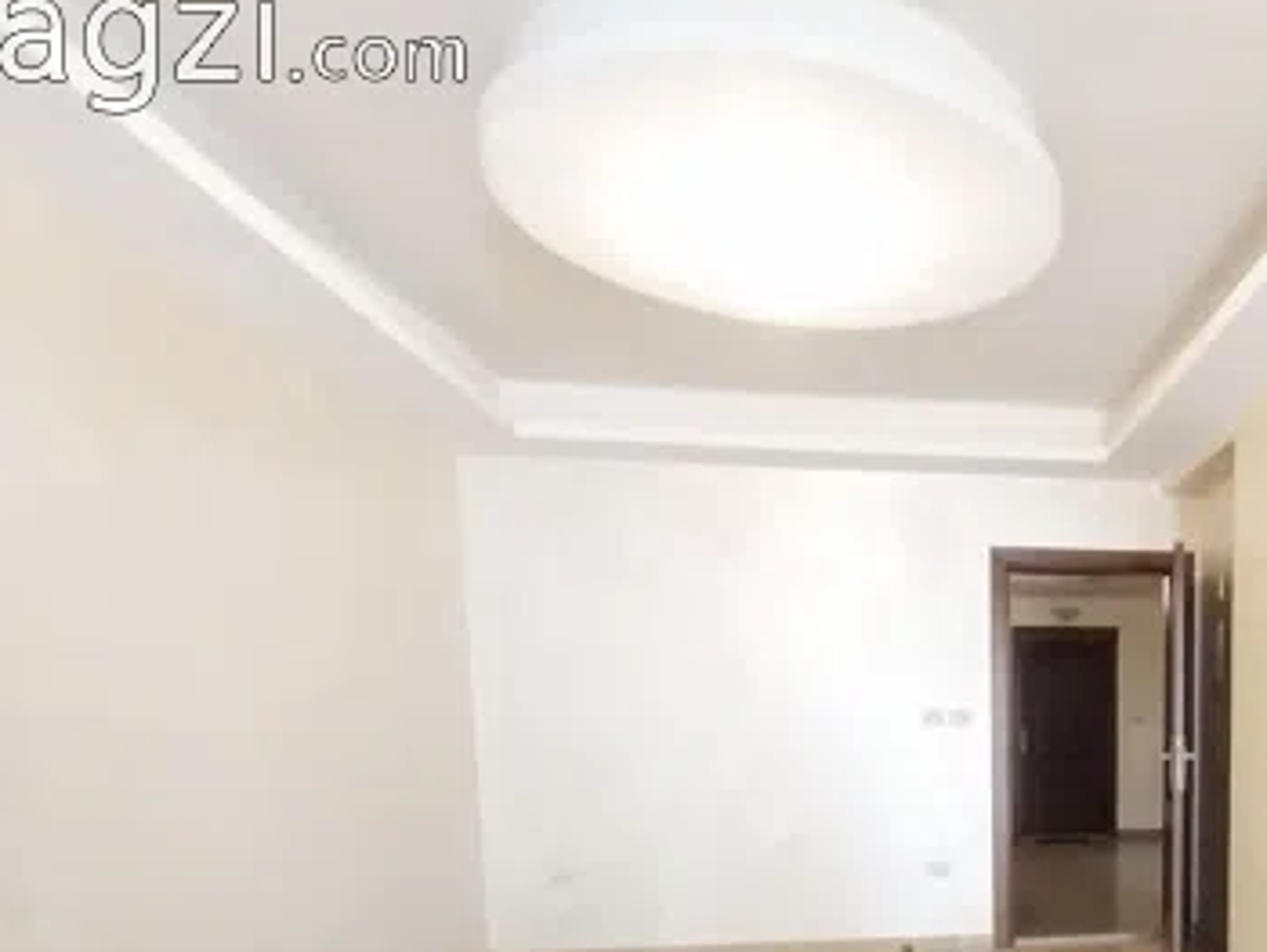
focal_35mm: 26
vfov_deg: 48.1
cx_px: 1086
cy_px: 842
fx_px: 952
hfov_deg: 59.5
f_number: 2.2
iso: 400
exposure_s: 1/14
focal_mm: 1.3
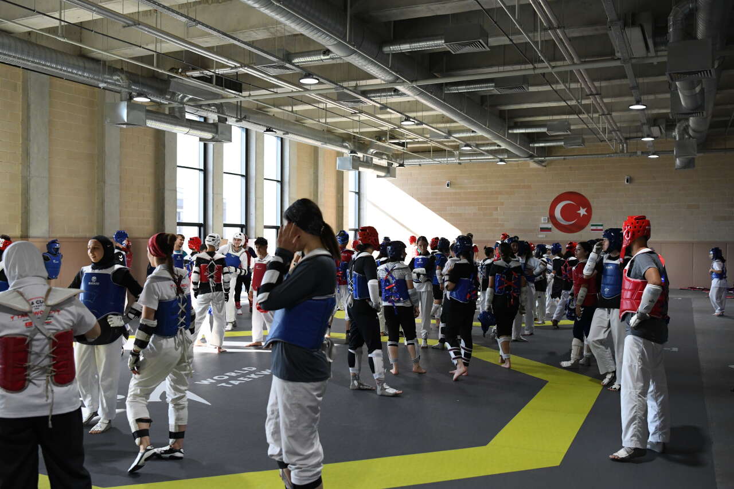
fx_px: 734
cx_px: 367
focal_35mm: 36
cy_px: 244
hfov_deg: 53.1
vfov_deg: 36.9
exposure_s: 1/1000
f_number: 3.3
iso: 3200
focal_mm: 30
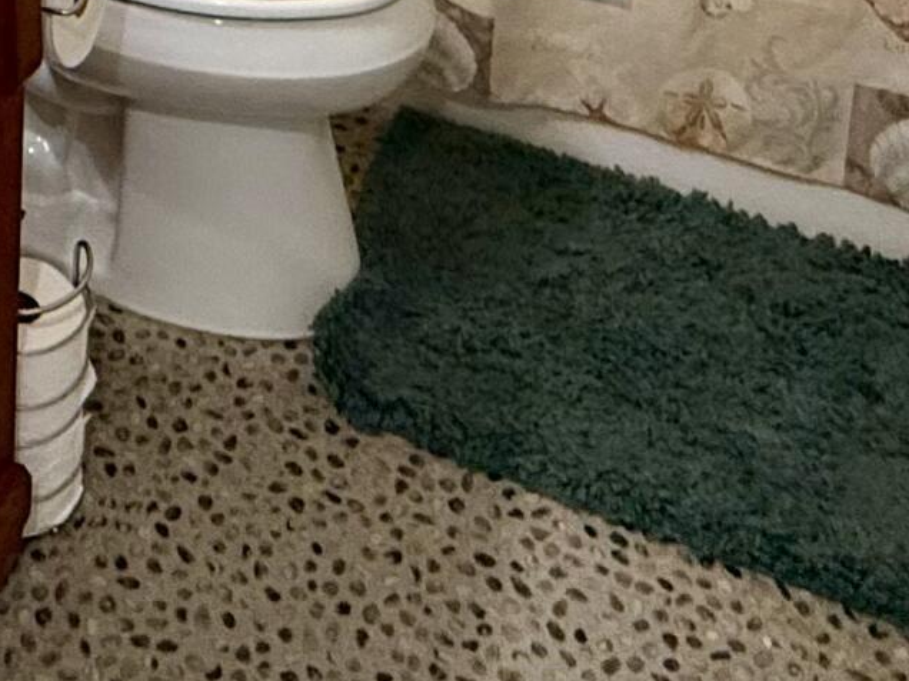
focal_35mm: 66
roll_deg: -1.6
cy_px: -648
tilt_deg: -11.0
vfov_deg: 17.0
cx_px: 11
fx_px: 1733
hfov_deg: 27.8
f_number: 2.2
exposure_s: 1/120
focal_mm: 2.22
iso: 320
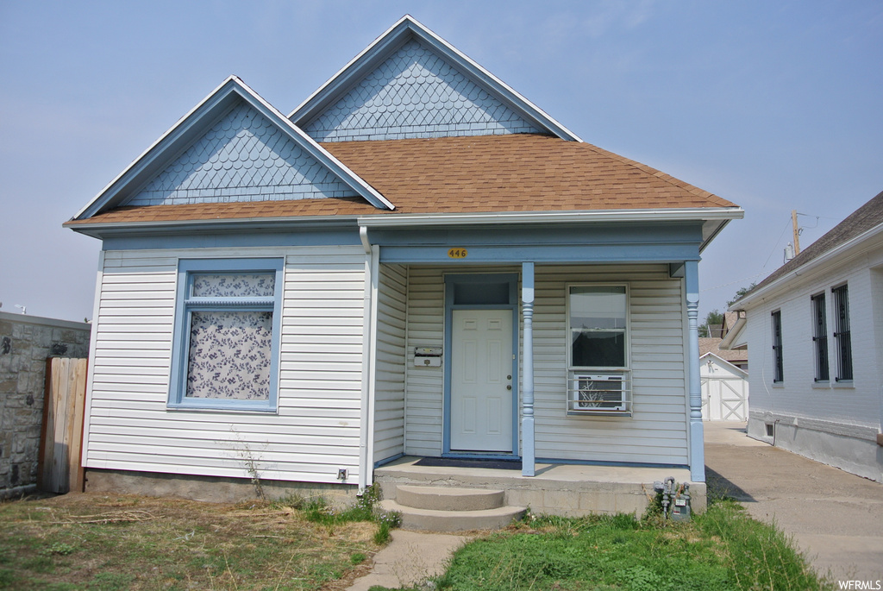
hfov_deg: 65.4
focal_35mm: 28
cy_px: 296
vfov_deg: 46.5
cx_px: 442
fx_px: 687
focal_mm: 10.7
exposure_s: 1/1250
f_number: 4.5
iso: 100
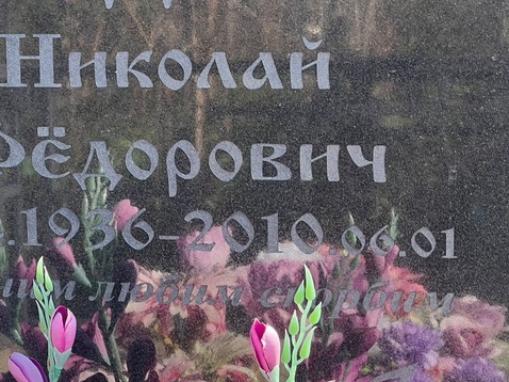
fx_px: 1896
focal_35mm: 129
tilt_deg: -11.0
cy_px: 246
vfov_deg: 11.5
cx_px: 186
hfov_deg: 15.3
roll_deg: +1.5
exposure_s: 1/99
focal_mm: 9
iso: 32
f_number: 2.8
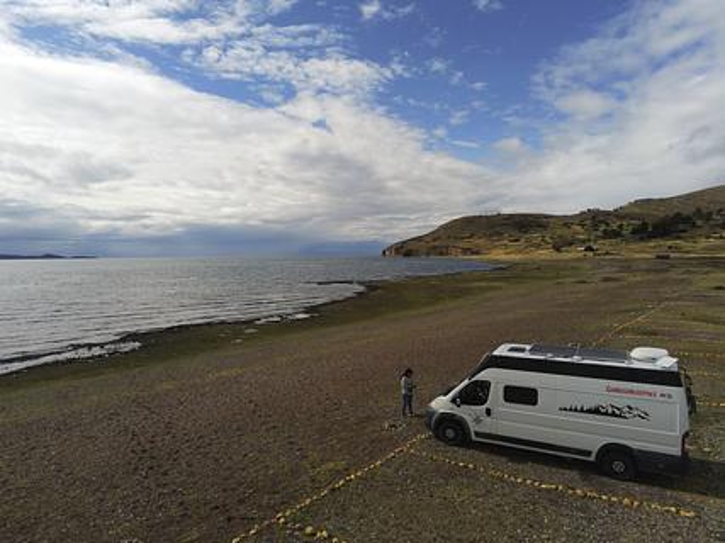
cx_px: 362
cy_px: 272
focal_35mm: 23
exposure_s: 1/3846
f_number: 2.4
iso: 122
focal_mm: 4
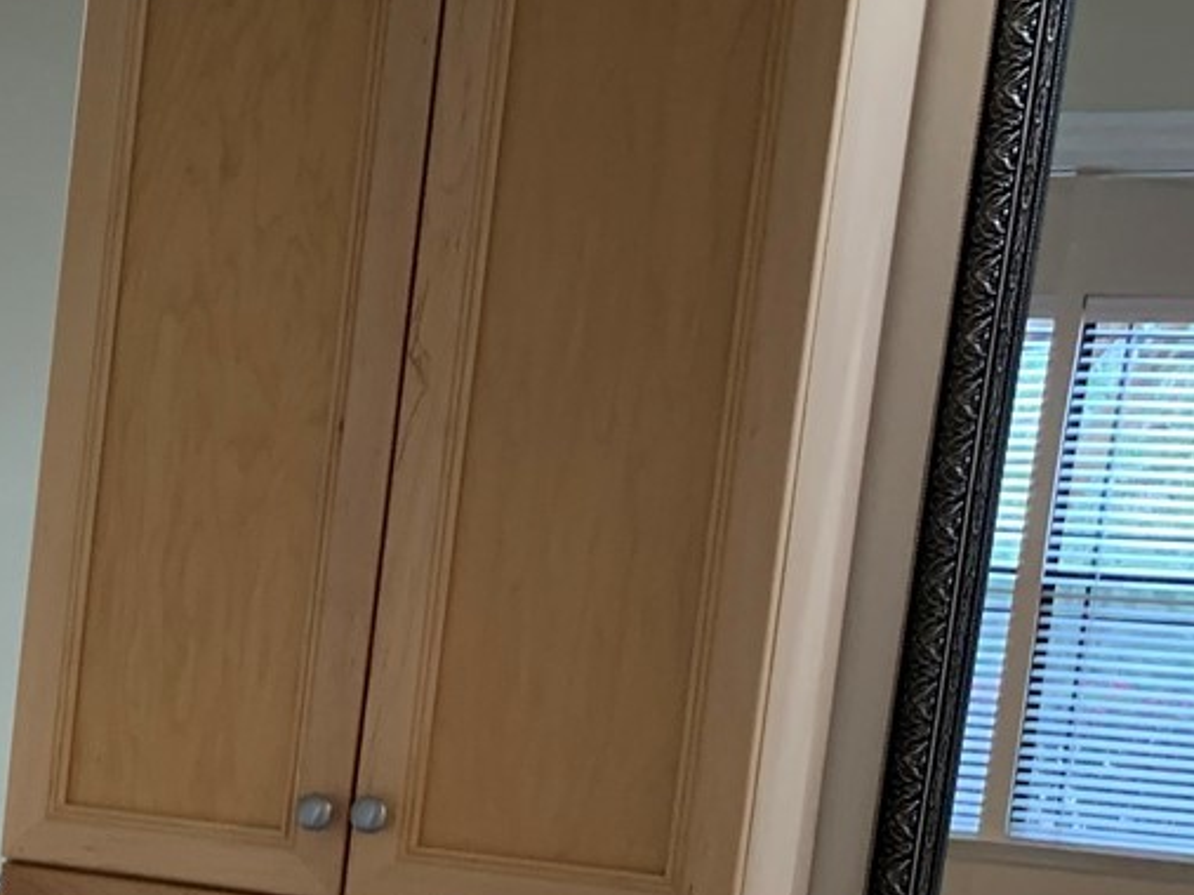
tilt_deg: -7.3
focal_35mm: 82
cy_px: 949
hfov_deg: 21.0
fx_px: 2828
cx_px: -478
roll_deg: -4.5
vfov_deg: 17.5
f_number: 1.8
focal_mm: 4.25
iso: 160
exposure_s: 1/60
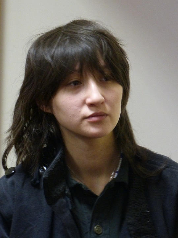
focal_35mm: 259
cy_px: 119
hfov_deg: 5.7
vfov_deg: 7.6
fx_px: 1776
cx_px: 89
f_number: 4
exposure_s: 1/6
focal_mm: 46.6
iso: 500
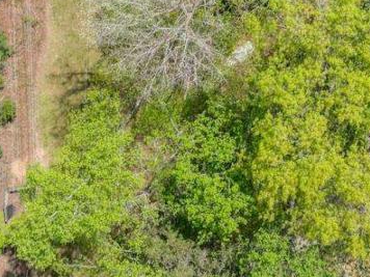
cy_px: -151
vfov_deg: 16.4
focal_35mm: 81
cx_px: 311
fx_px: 866
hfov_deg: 23.7
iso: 100
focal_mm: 6.72
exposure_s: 1/2500
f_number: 1.7
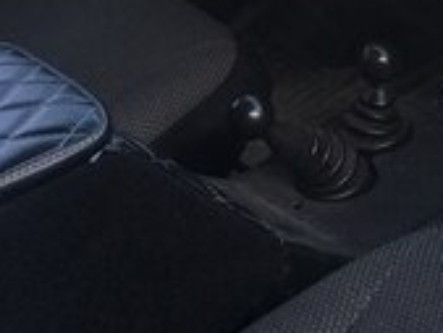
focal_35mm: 113
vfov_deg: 12.8
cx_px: 401
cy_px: -77
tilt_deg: -21.8
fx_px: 1447
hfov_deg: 17.2
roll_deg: +5.5
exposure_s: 1/100
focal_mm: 4.15
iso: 25
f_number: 2.2
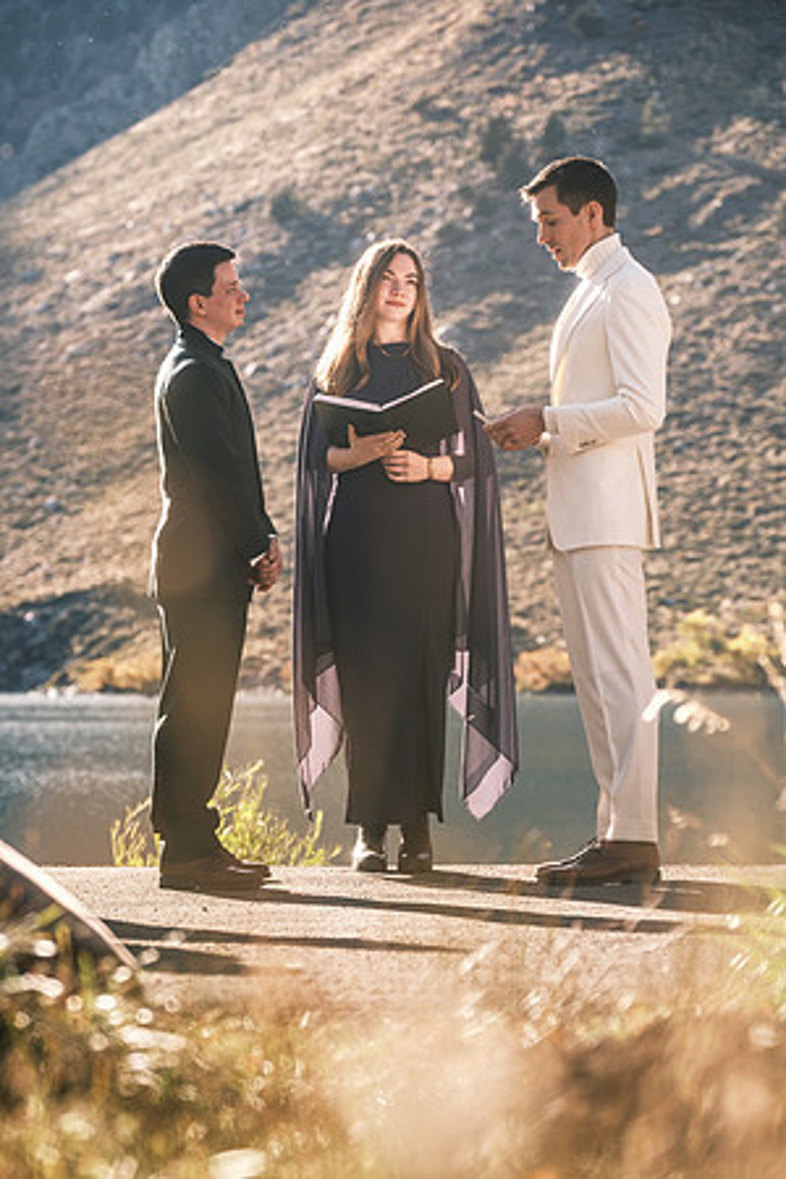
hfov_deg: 12.2
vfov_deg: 18.3
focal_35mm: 112
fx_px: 3668
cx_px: 393
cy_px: 590
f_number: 3.6
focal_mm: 74.4
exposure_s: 1/420
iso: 200
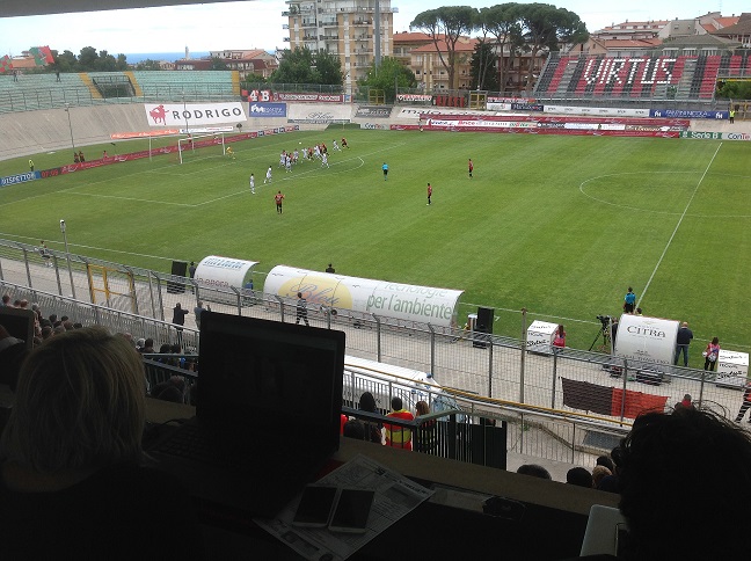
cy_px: 280
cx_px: 376
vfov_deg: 40.6
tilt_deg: -13.8
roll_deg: -0.4
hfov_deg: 52.7
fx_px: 758
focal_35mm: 35
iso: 50
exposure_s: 1/737
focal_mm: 4.28
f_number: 2.4
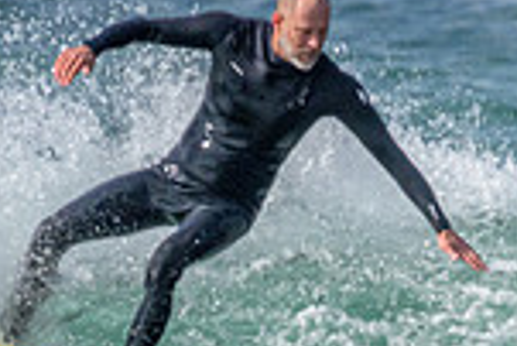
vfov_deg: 0.4
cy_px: 396
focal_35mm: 3067
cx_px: 459
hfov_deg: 0.7
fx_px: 44087
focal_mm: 800
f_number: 11
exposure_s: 1/1250
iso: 2000
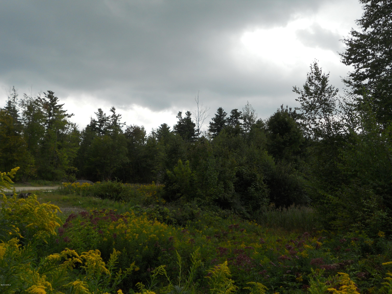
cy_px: 147
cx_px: 196
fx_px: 430
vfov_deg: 37.7
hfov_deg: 49.0
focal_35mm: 38
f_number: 3.9
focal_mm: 6.9
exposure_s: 1/500
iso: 80
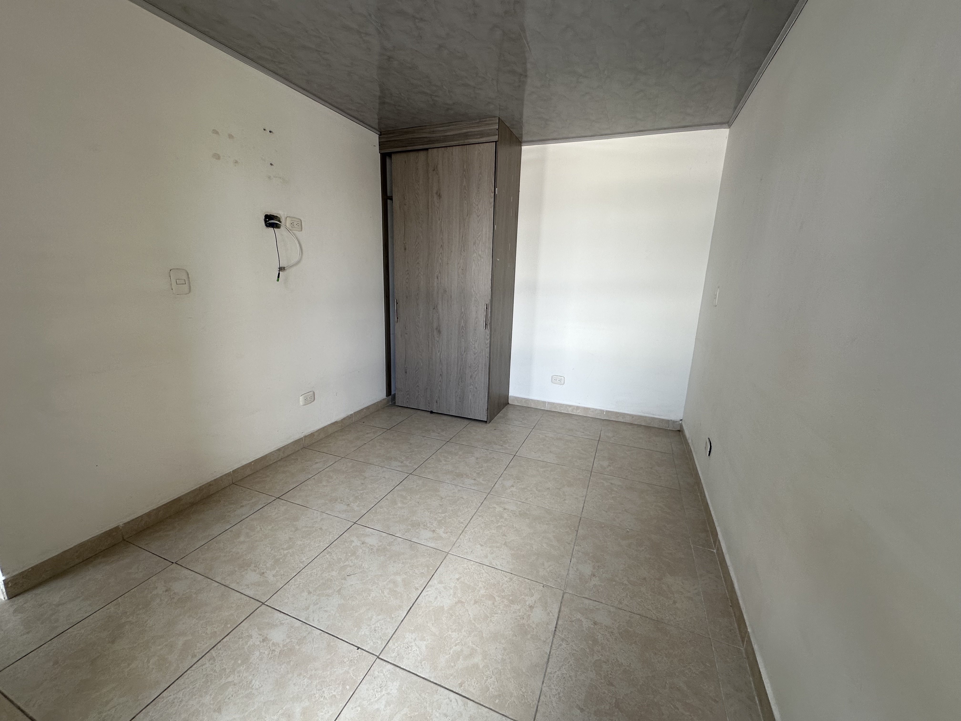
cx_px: 480
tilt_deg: -7.5
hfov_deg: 102.1
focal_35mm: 14
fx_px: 389
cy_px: 360
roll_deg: -1.9
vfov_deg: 85.7
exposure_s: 1/99
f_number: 2.2
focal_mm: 2.22
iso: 64
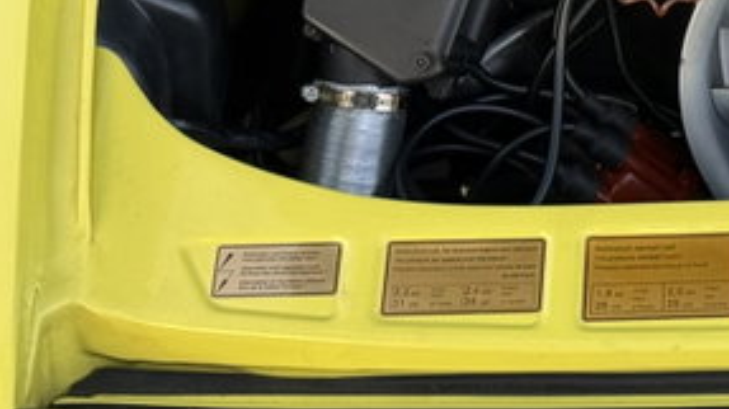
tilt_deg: -28.3
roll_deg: -3.0
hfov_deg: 14.7
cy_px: -165
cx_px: 920
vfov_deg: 8.5
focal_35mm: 140
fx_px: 2704
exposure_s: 1/506
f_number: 1.78
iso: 64
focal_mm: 6.76
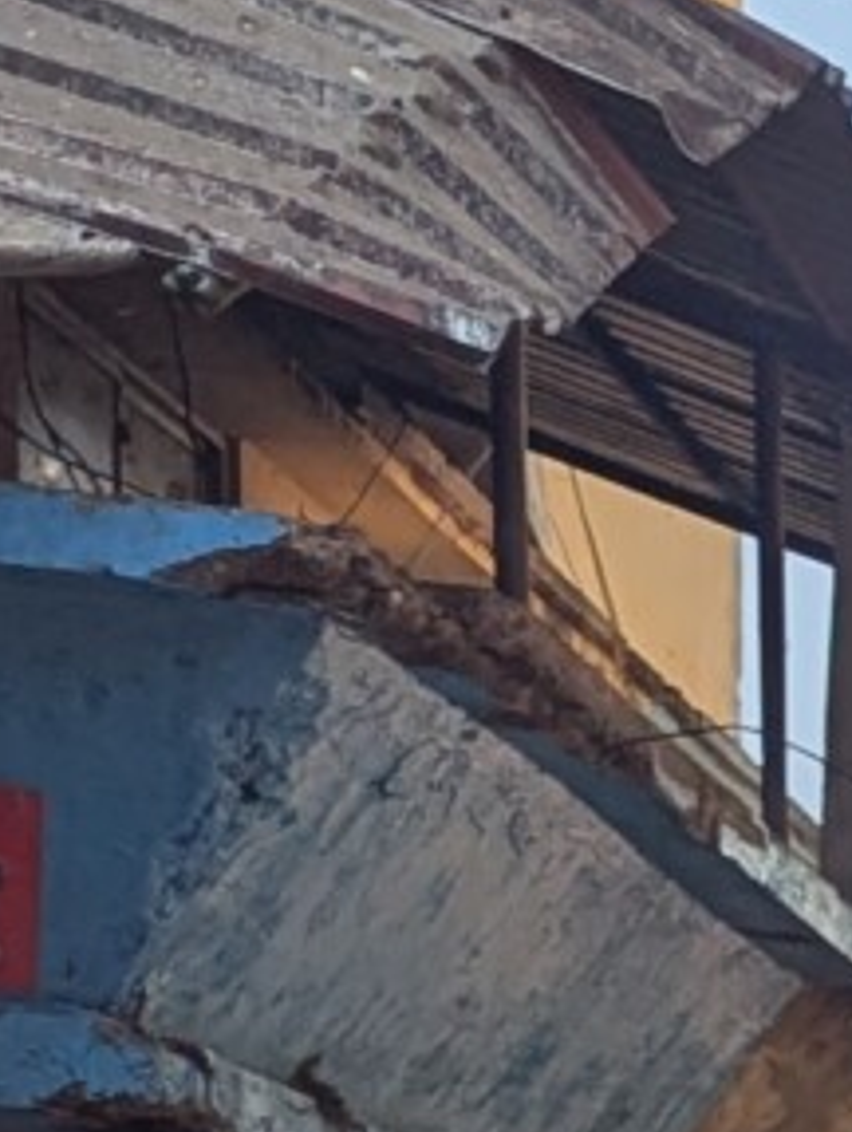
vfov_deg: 9.2
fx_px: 6844
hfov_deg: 6.0
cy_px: 1700
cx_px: 3440
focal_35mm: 209
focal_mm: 6.81
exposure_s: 1/1572
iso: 45
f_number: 1.85
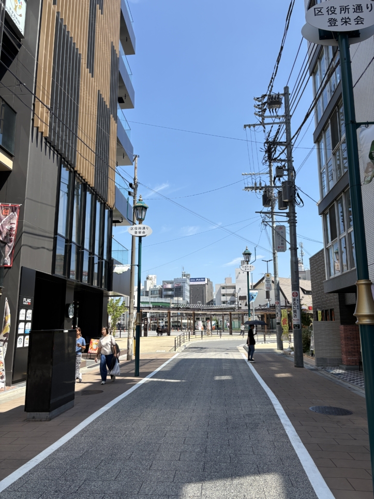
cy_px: 250
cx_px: 187
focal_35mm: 26
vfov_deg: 67.3
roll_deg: +0.2
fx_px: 375
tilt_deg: +11.2
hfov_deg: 53.1
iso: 50
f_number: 1.6
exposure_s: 1/1751
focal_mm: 5.96
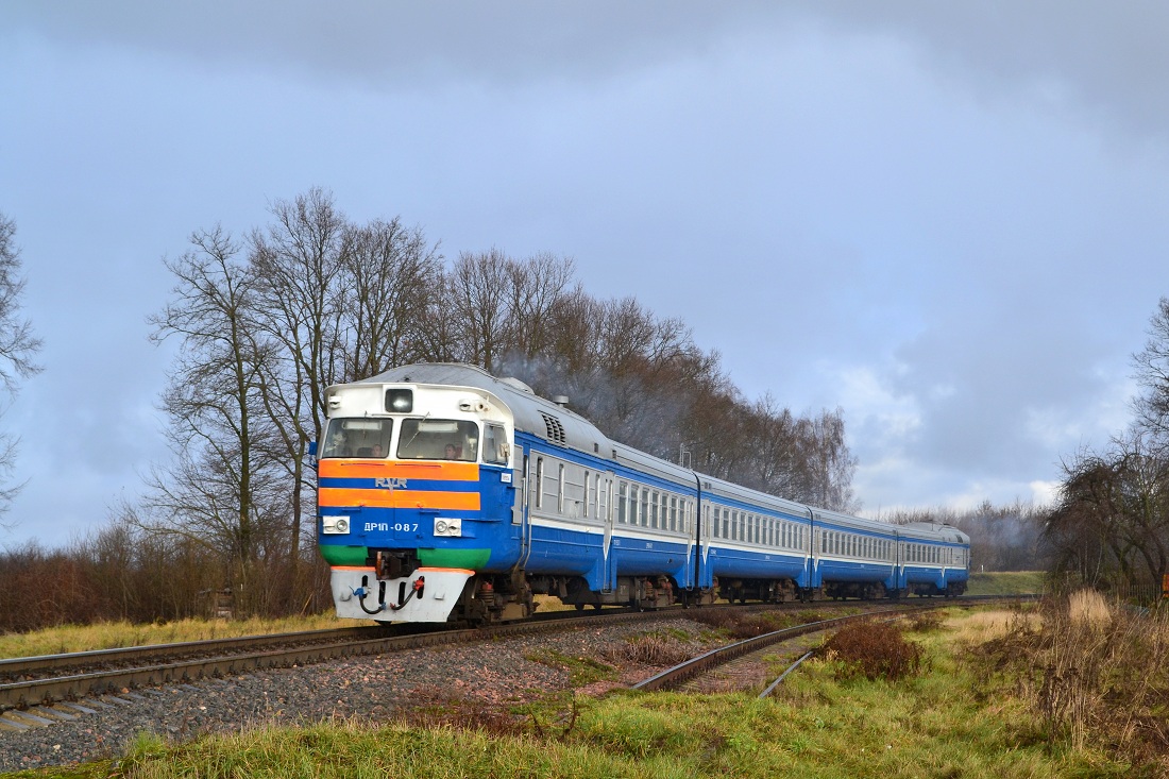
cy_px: 390
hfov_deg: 33.4
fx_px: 1948
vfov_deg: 22.6
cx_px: 584
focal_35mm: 60
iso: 400
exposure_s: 1/200
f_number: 10
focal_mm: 40
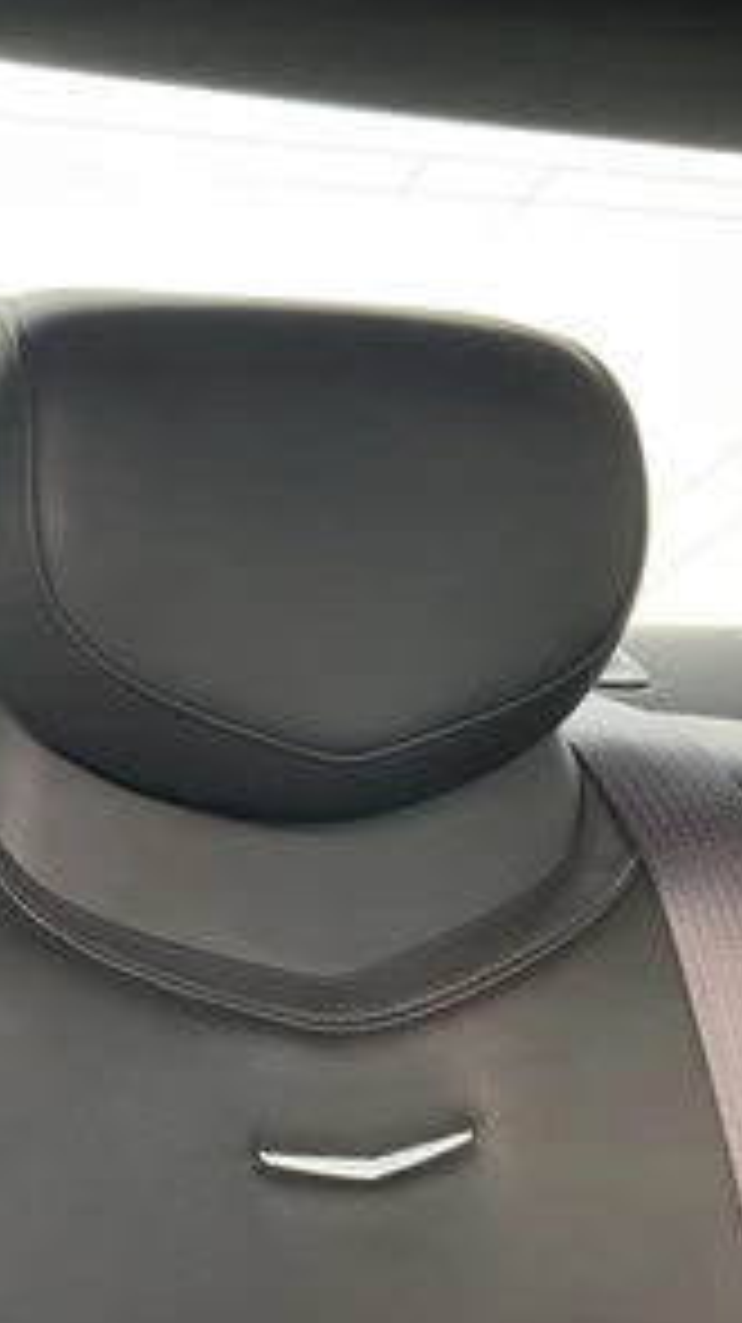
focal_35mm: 43
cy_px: 666
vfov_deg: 47.4
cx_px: 103
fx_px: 1507
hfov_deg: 26.9
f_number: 1.8
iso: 32
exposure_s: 1/122
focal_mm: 3
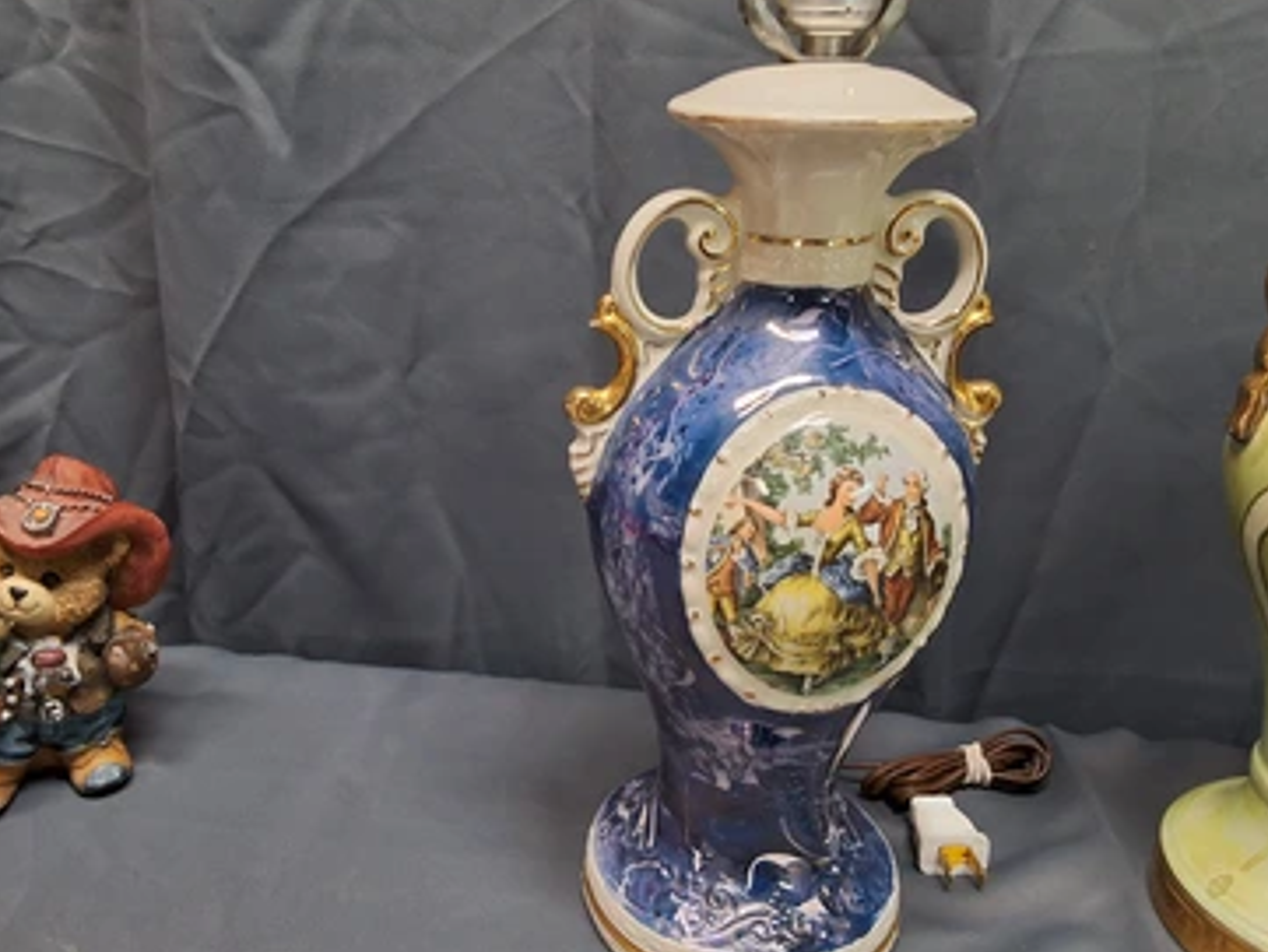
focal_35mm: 31
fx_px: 1136
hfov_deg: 58.2
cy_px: 474
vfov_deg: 45.5
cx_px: 576
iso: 200
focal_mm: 2.91
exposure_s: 1/40
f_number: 1.9
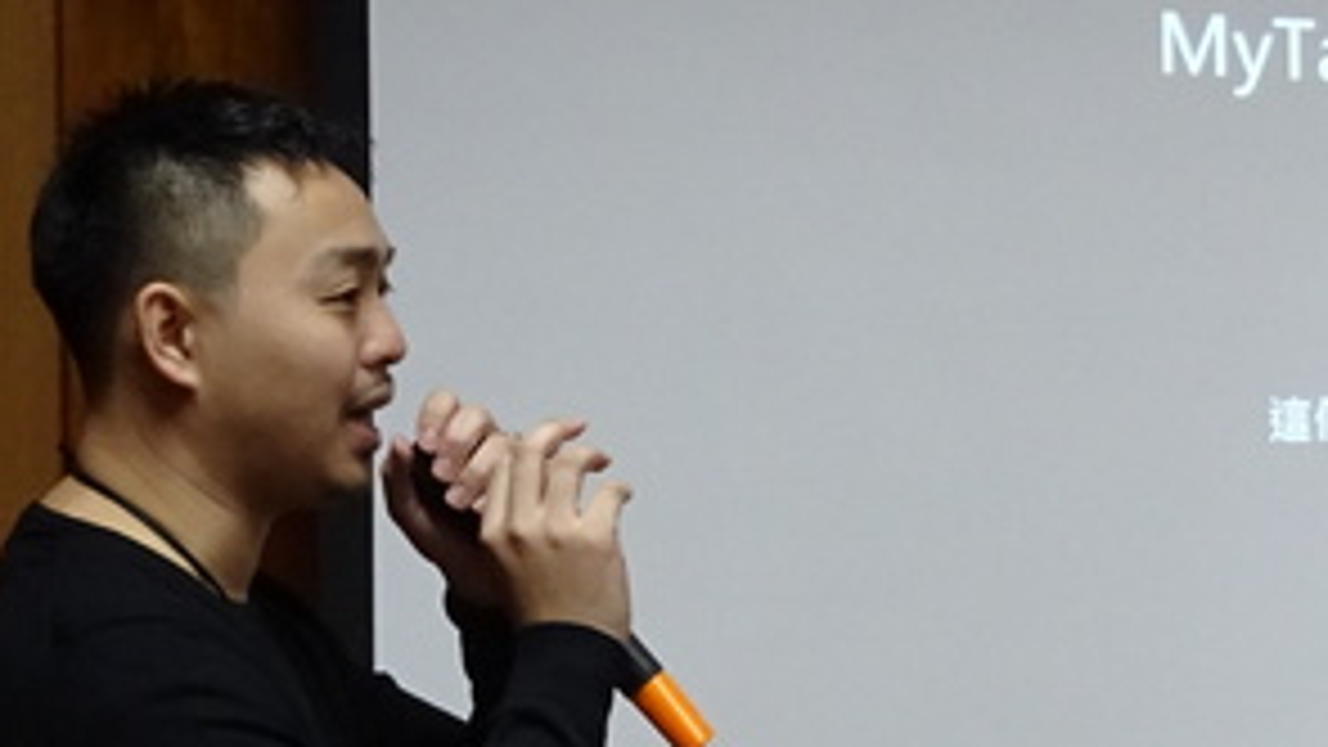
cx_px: 1197
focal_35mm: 119
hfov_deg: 17.7
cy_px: 425
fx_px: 4191
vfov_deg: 10.2
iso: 640
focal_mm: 7.87
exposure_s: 1/50
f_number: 4.5
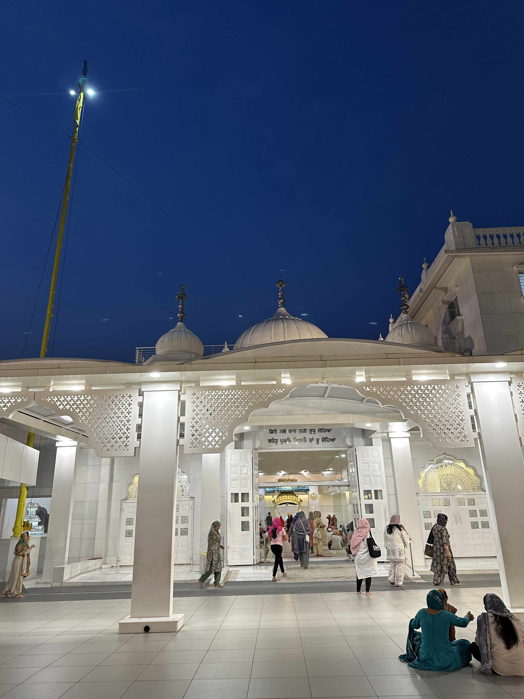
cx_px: 262
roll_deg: +0.5
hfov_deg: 56.8
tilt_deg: +19.6
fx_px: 484
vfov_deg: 71.6
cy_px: 350
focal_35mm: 24
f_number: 1.78
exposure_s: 1/50
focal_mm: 6.86
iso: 125
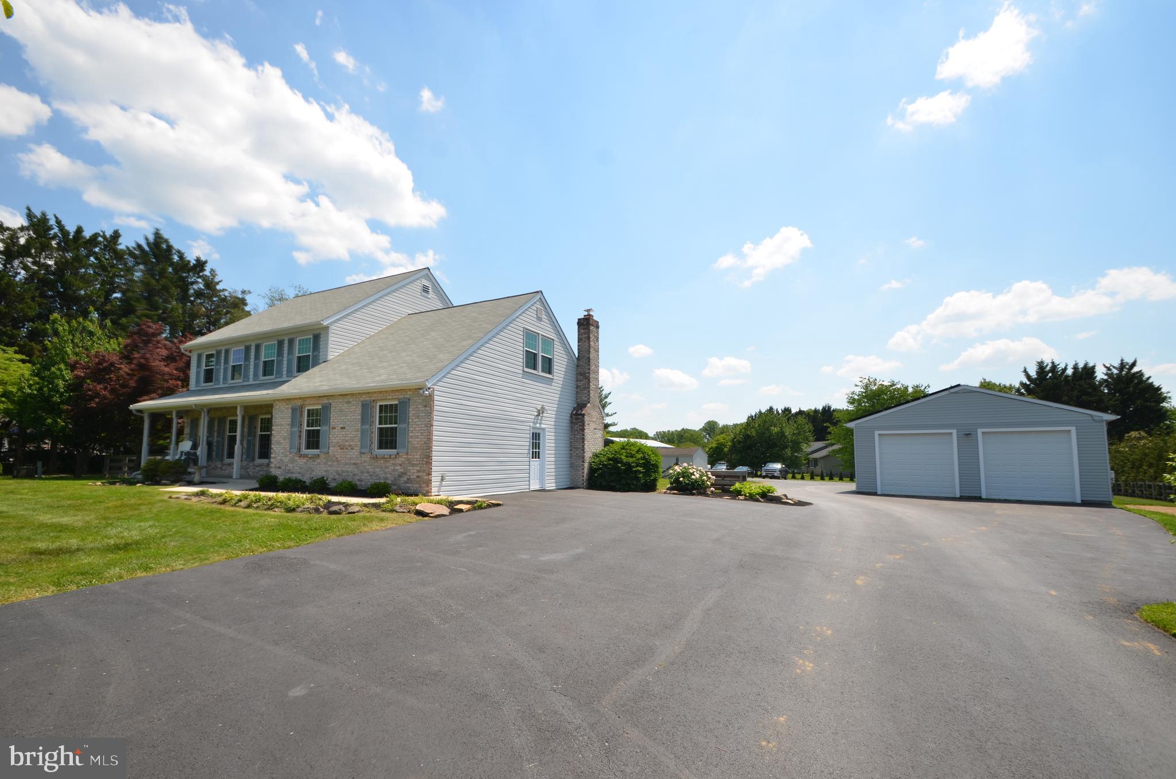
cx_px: 588
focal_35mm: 15
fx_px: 489
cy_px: 390
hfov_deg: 100.5
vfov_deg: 77.1
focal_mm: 10
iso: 100
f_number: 8
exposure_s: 1/250
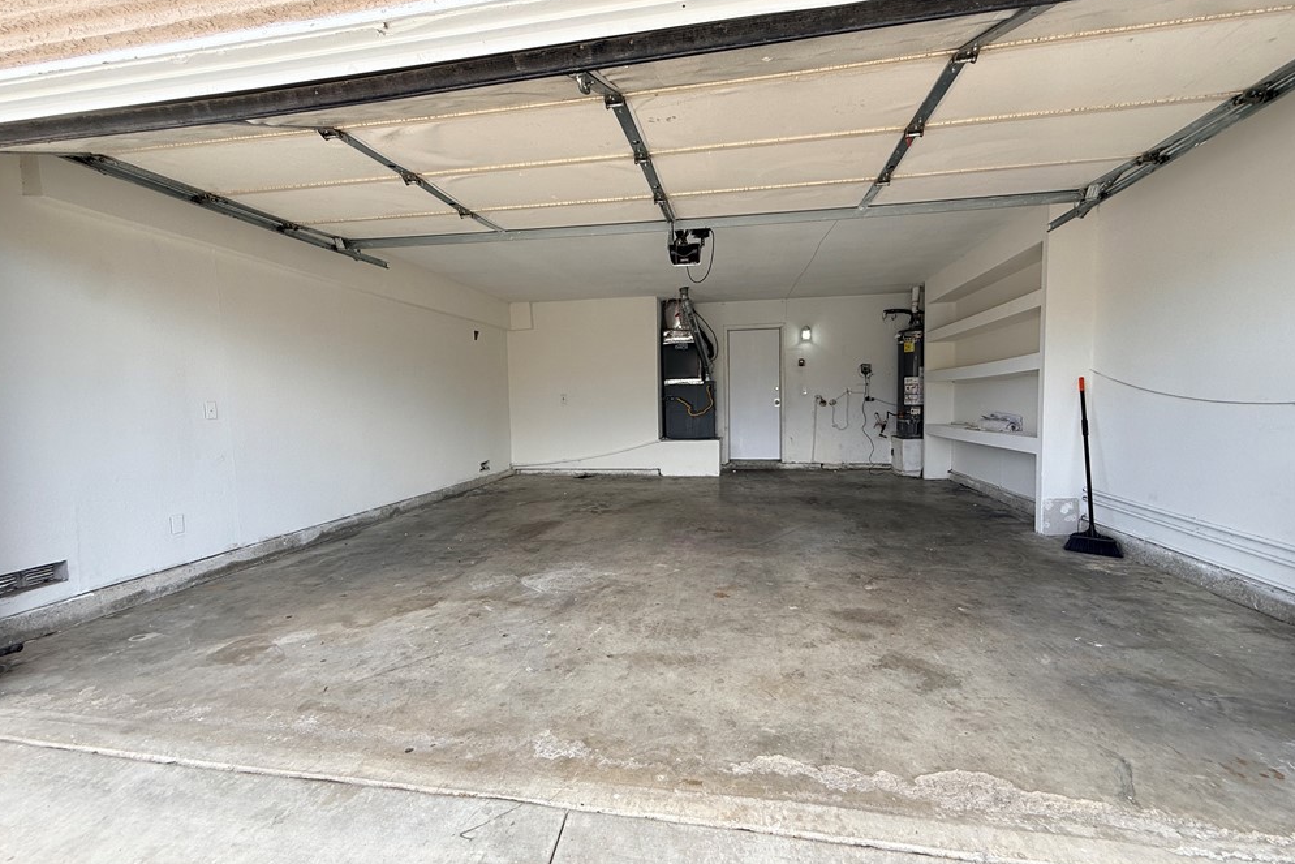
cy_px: 439
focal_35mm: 15
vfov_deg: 77.3
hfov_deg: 100.4
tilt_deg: -3.6
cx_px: 654
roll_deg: +1.2
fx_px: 540
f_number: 2.2
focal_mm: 2.22
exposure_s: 1/177
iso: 50
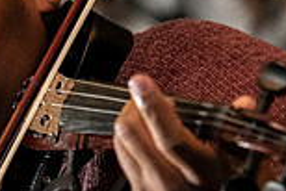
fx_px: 2998
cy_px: 123
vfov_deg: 3.7
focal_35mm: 377
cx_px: -50
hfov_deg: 5.4
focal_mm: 100
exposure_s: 1/200
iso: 6400
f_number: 4
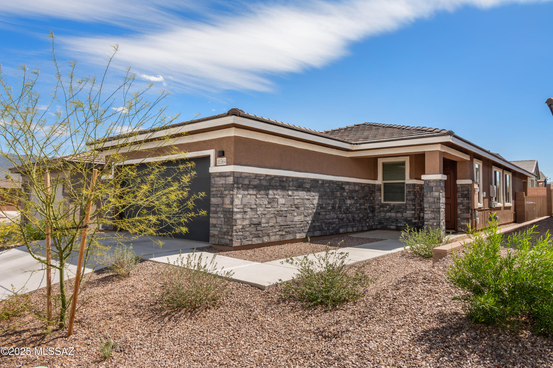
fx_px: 368
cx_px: 276
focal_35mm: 24
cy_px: 184
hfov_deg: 73.8
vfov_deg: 53.1
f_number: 18
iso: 200
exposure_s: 1/80
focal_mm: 24
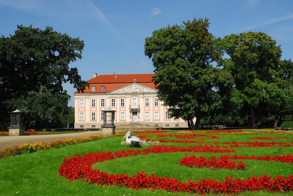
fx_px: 293
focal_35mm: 36
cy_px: 98
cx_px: 146
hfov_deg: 53.1
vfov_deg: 37.0
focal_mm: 24
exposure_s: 1/500
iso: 400
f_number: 11
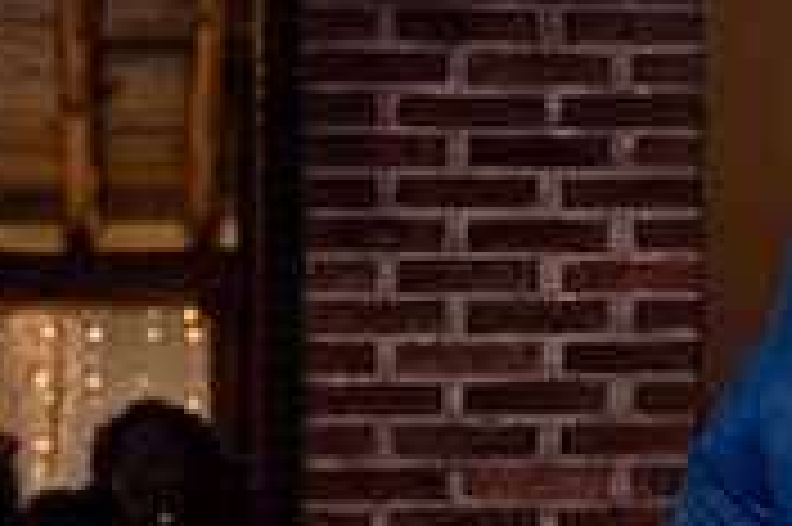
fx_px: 4923
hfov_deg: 9.0
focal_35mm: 224
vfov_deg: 6.1
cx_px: 1202
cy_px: 245
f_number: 7.1
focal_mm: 66
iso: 2000
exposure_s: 1/125
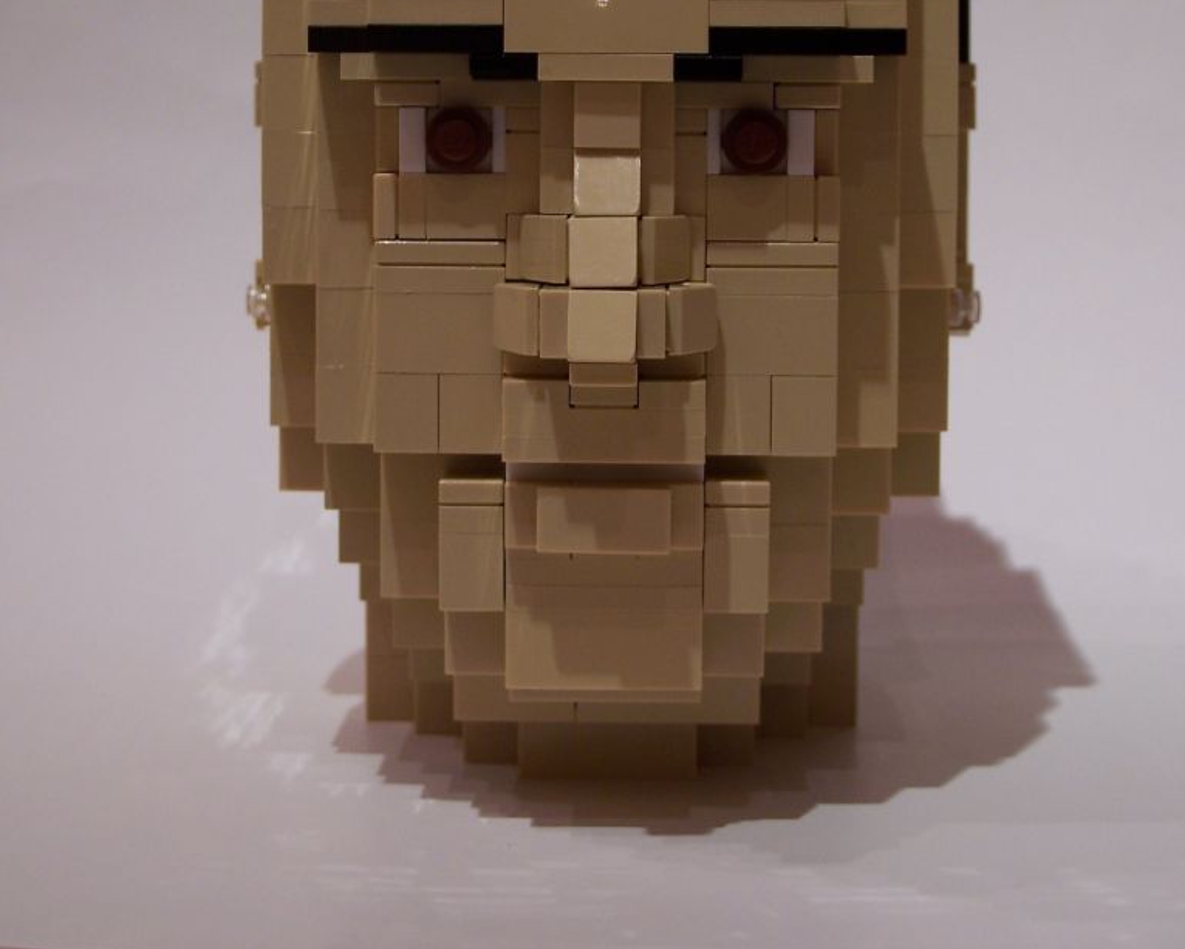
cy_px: 184
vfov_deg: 19.7
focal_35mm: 77
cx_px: 592
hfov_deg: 24.7
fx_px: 2701
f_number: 3.1
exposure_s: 1/8
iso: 80
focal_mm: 9.8
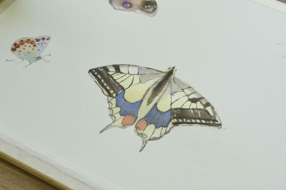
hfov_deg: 25.4
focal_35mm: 80
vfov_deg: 16.9
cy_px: 42
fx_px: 635
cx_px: 156
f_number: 6.3
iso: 400
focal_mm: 30
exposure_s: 1/40
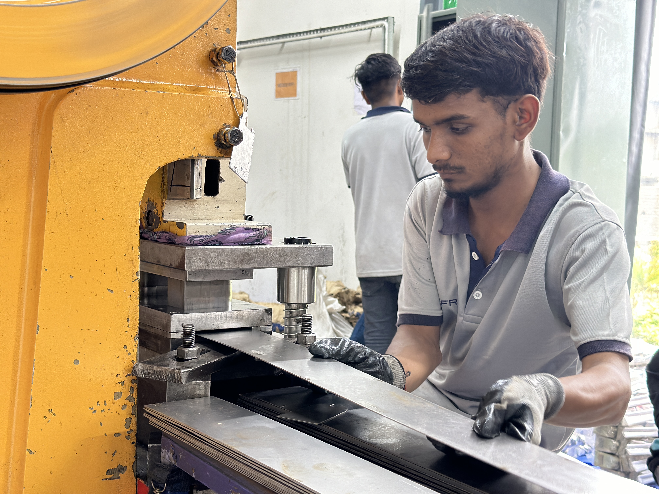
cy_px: 247
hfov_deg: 39.7
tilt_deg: -4.3
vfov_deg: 30.3
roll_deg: -2.0
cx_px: 330
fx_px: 914
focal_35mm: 48
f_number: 1.78
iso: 250
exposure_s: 1/50
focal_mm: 6.86
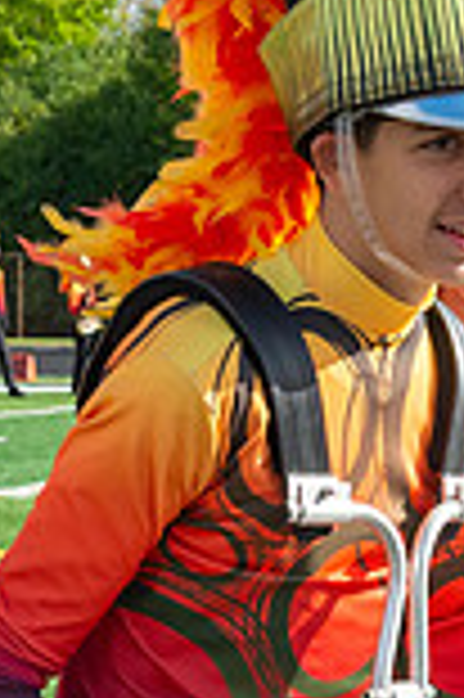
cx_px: 481
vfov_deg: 9.6
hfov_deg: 6.4
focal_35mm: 213
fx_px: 4127
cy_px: 710
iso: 1600
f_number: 10
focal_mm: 46
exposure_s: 1/2500
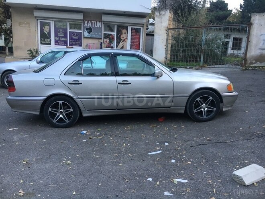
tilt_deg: -11.0
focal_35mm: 29
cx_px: 132
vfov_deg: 48.2
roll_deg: -2.7
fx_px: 222
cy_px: 100
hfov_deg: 61.7
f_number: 2.2
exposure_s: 1/33
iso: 40
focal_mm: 4.15
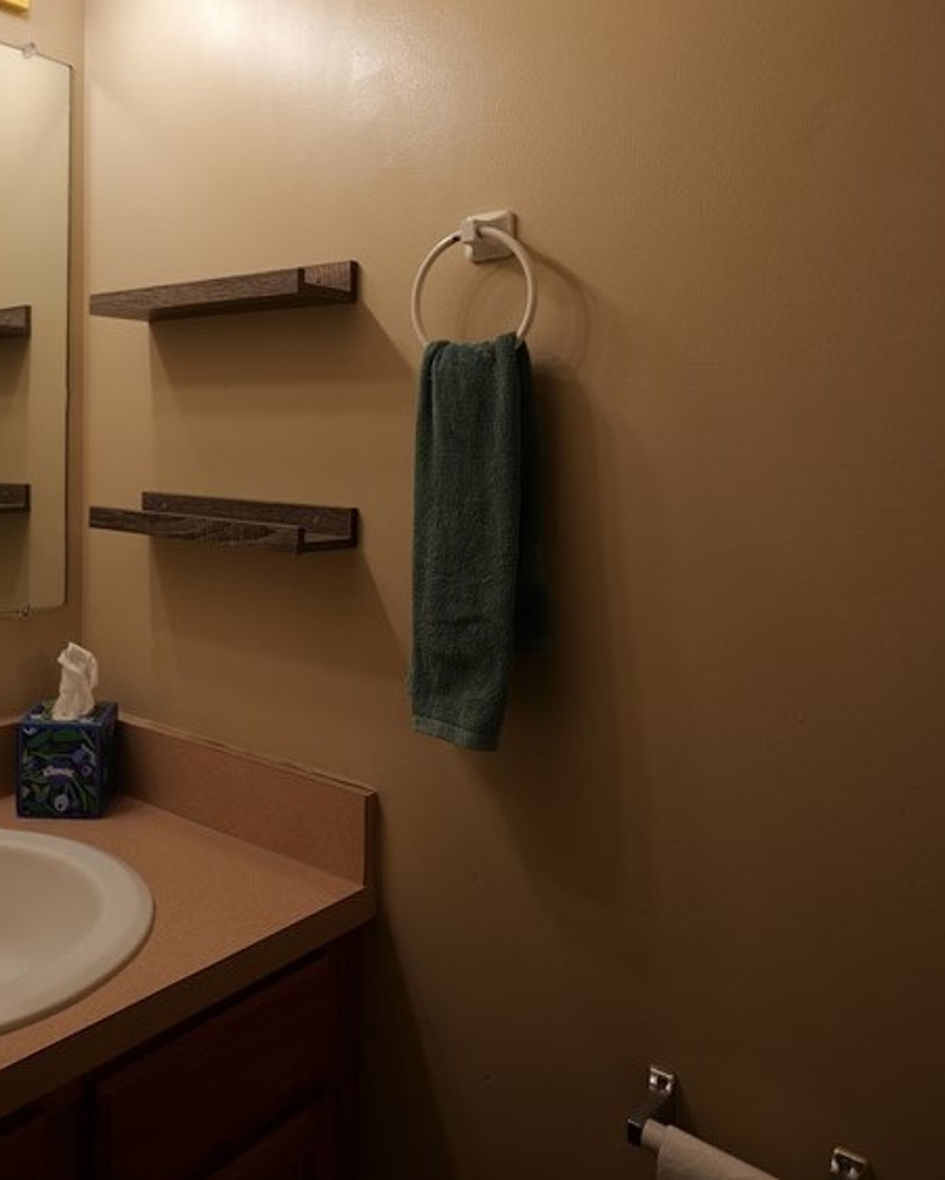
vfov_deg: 59.5
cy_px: 433
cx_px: 279
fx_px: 1013
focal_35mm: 29
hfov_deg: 48.7
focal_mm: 16
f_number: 2.8
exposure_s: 1/80
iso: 100
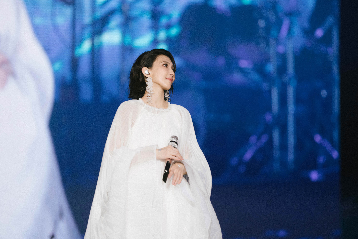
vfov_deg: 6.9
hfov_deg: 10.3
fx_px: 1989
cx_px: 179
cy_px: 120
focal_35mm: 200
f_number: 2.8
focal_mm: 200
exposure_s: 1/320
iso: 800
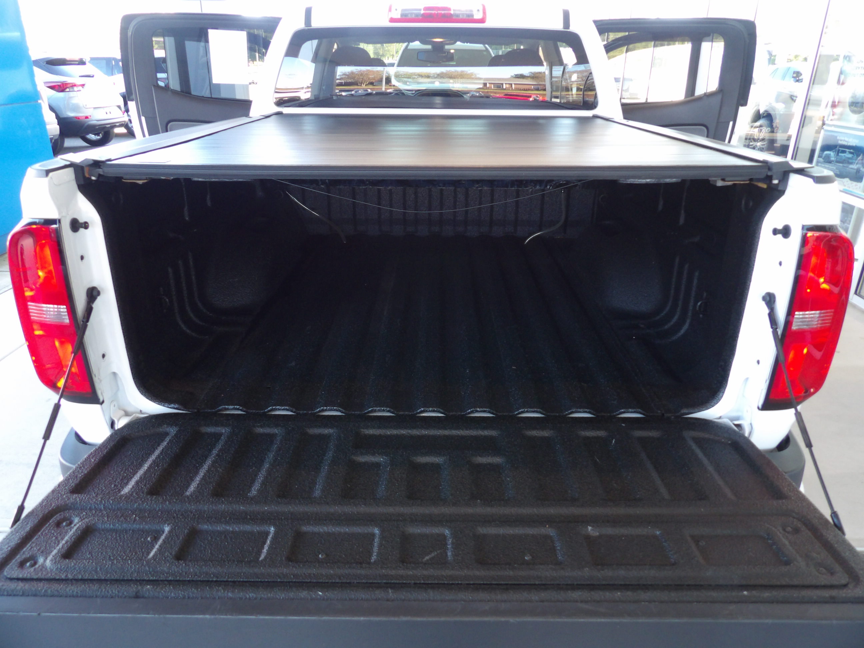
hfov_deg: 71.6
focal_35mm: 24
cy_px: 324
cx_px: 432
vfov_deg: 56.8
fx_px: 599
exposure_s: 1/32
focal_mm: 4.3
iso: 200
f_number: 3.2
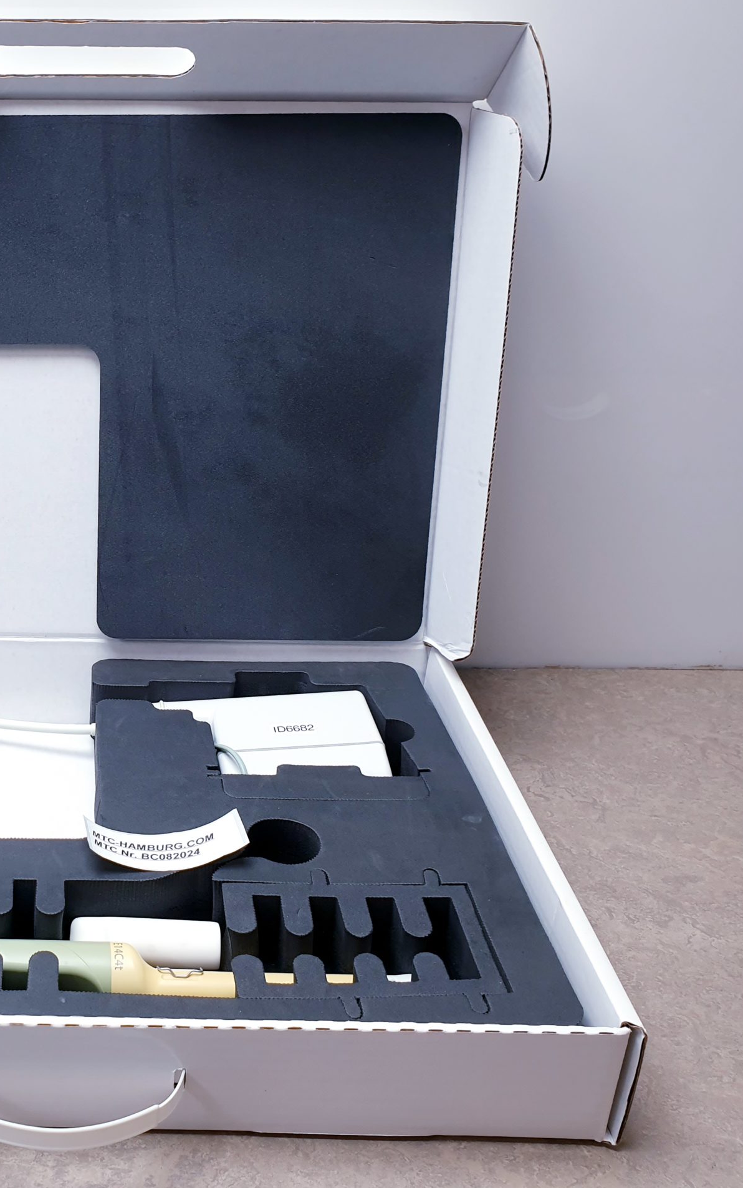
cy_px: 592
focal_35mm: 37
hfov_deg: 32.3
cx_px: 44
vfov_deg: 52.7
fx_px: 1199
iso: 50
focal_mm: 4.3
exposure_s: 1/50
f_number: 2.4
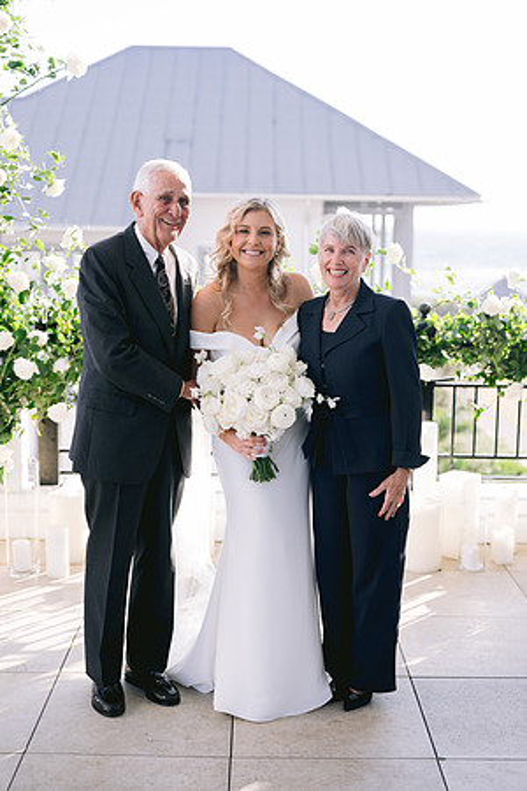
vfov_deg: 39.6
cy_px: 396
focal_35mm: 50
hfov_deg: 27.0
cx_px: 264
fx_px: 1098
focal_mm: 50
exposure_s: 1/640
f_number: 2.8
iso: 200
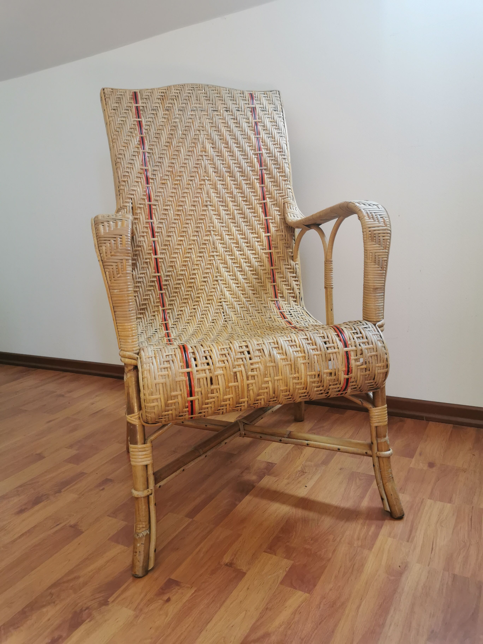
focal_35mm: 27
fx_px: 502
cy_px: 322
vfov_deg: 65.3
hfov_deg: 51.4
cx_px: 242
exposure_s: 1/100
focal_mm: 5.58
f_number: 1.8
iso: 160
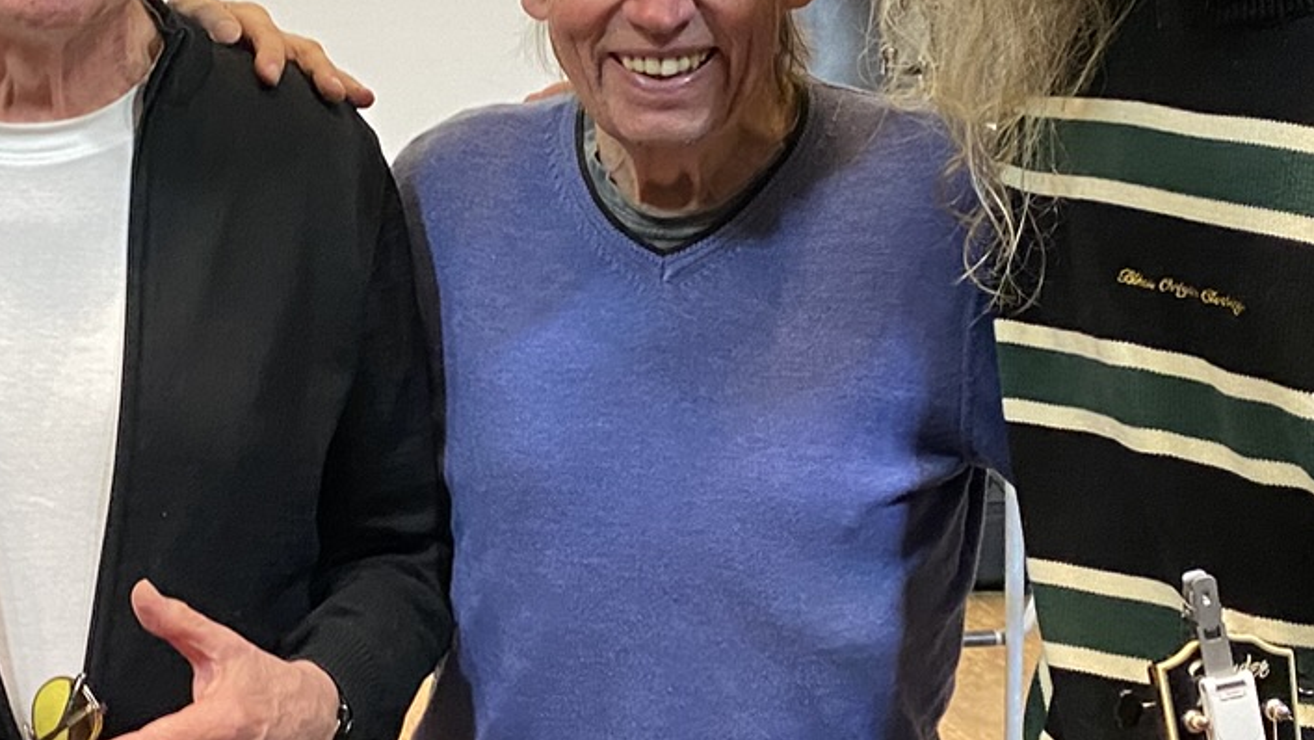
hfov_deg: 25.6
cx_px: 322
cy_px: 268
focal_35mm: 82
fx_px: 2858
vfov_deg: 14.7
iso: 200
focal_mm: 4.25
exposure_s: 1/60
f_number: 1.8
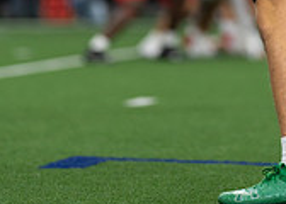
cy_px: -128
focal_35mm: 488
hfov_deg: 4.1
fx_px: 3964
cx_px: 289
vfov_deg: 2.9
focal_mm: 135
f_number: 1.8
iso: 1000
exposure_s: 1/1250
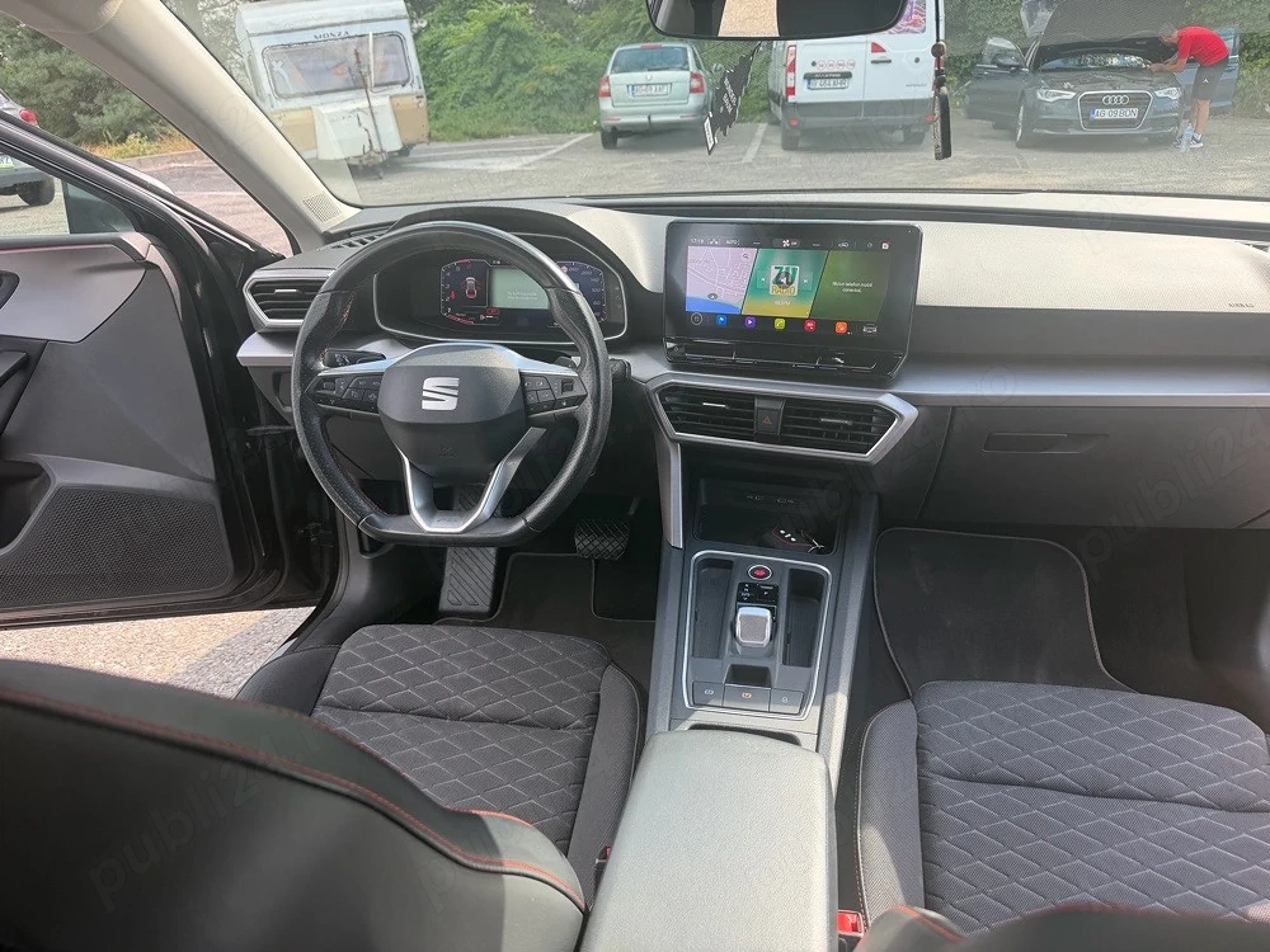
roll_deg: +4.4
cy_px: 476
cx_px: 635
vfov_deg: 56.8
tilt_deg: -26.6
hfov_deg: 71.6
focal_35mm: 24
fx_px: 881
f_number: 1.78
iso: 100
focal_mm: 6.76
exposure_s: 1/426
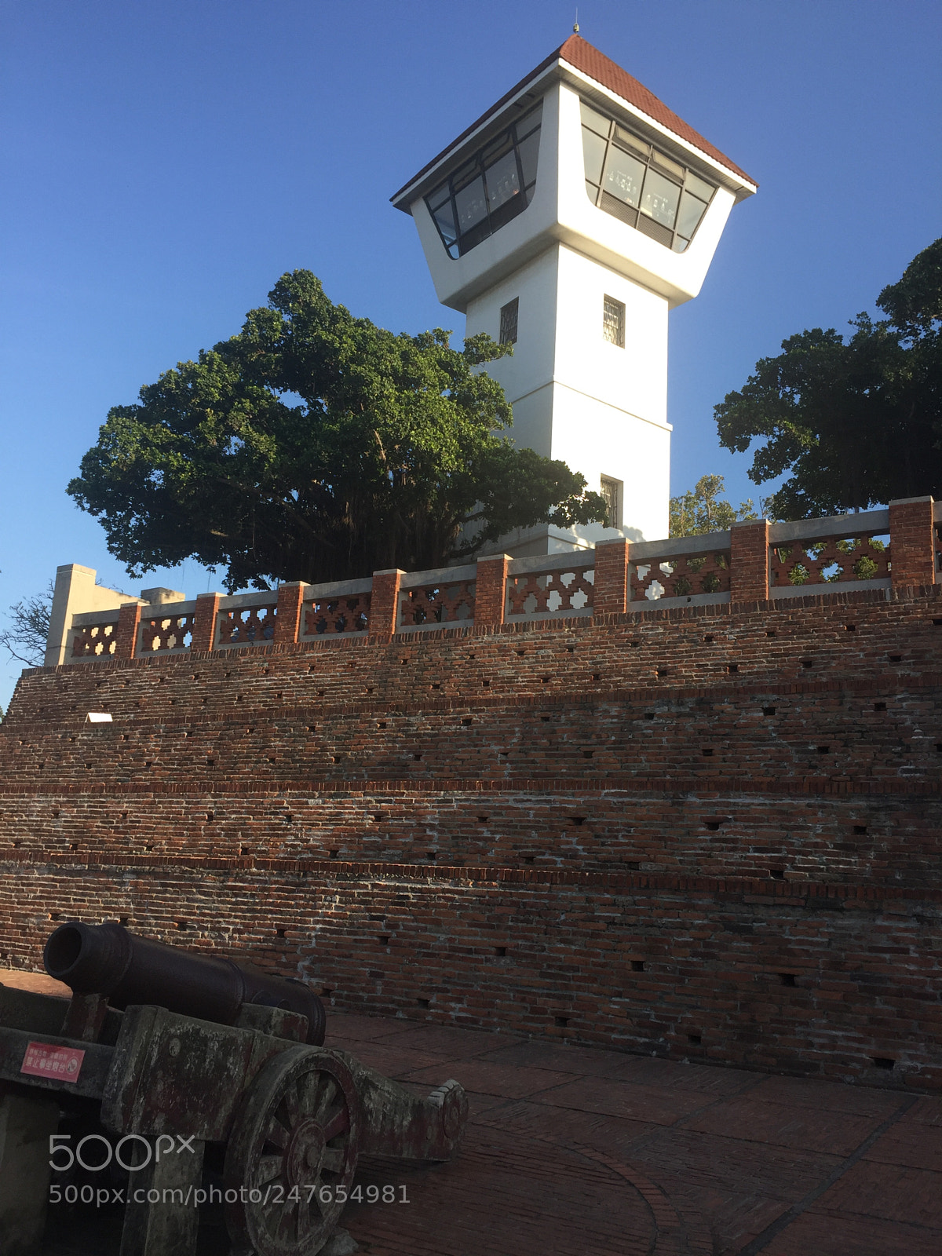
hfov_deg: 48.2
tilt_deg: +12.2
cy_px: 628
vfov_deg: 61.7
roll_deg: -2.9
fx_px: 1052
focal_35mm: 29
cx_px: 471
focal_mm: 4.15
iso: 32
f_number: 2.2
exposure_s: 1/746
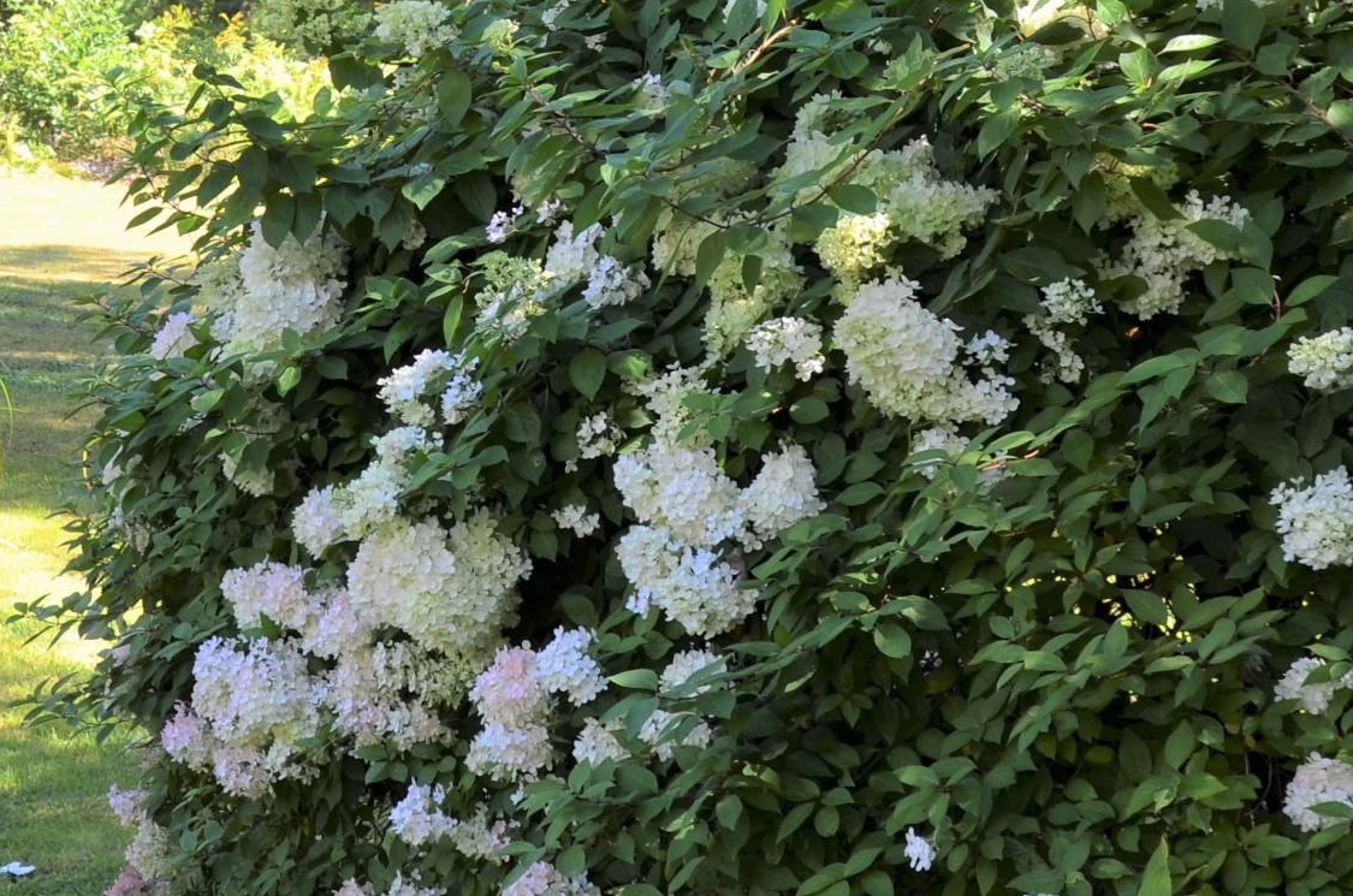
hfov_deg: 21.2
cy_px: 134
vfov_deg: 14.1
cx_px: 512
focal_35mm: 96
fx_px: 3600
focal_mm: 24
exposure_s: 1/90
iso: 140
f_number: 4.8
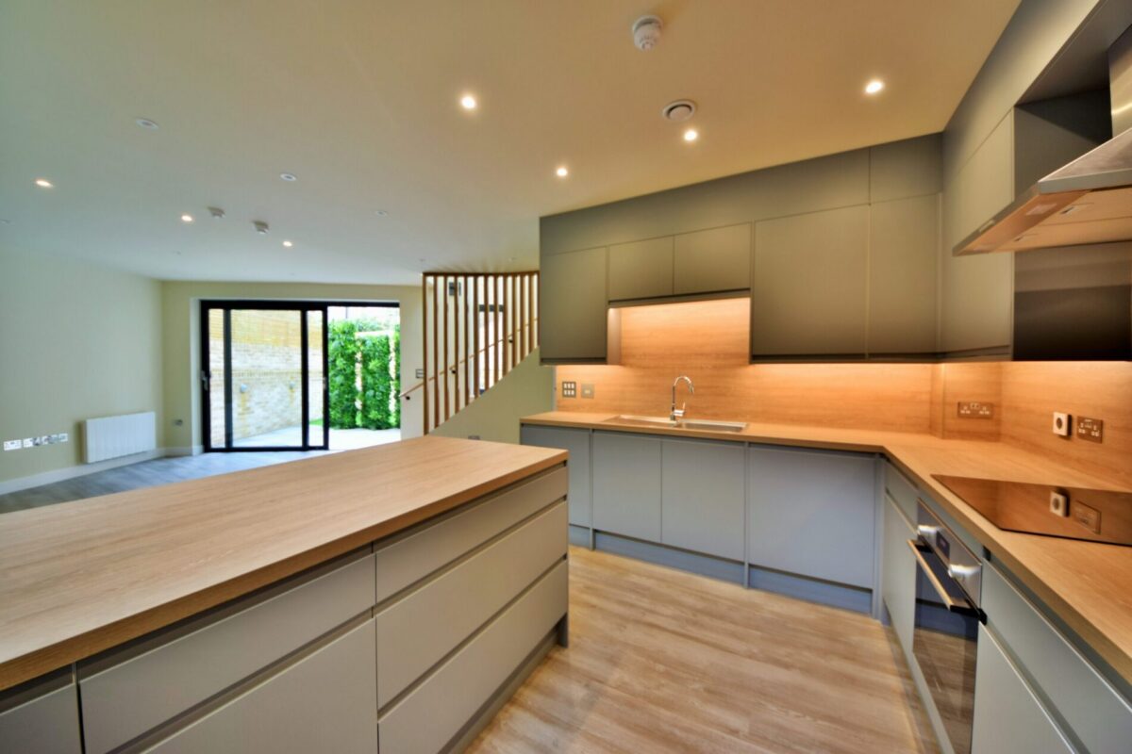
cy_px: 377
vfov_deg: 90.0
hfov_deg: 112.6
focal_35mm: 12
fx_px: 377
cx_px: 566
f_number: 5
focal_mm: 8
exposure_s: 1/30
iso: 400
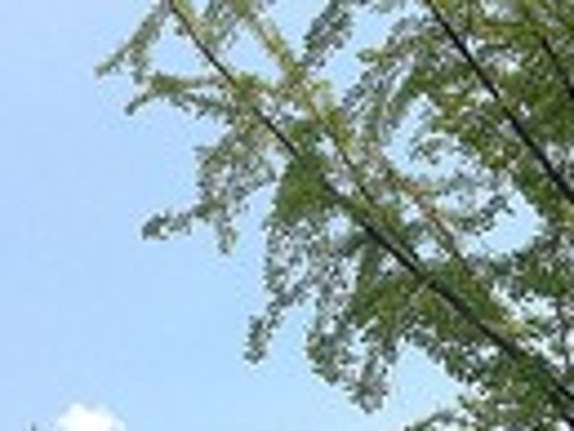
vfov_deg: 11.8
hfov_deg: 15.9
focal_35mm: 123
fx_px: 2041
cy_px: 524
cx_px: 467
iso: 50
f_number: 2.4
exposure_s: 1/1938
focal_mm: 4.12
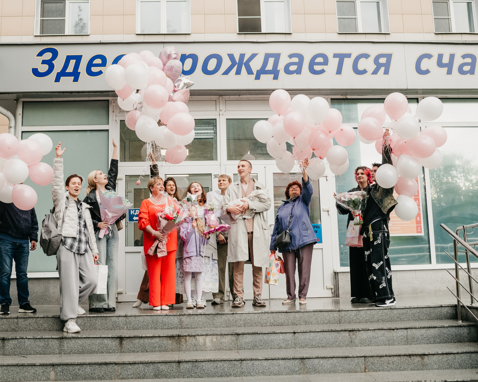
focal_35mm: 41
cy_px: 188
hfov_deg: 44.7
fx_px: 580
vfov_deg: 36.5
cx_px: 208
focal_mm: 35
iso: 800
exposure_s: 1/400
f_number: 4
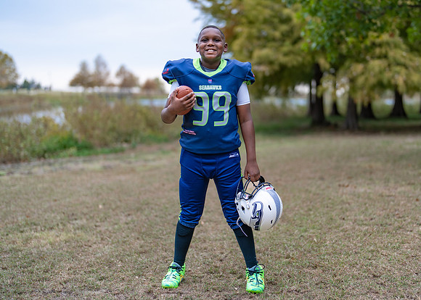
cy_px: 149
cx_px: 241
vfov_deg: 24.0
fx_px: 708
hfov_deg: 33.1
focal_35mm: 59
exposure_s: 1/400
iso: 100
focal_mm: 50
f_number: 1.2
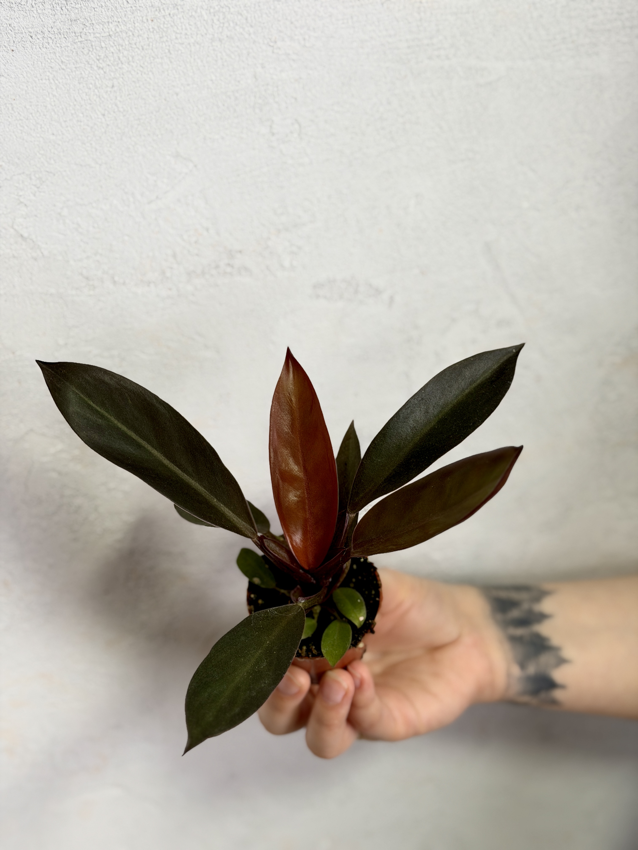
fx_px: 1180
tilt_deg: -24.8
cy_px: 425
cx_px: 319
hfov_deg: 30.3
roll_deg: -0.3
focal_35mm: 48
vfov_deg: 39.7
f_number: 1.78
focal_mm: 6.76
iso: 50
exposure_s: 1/121
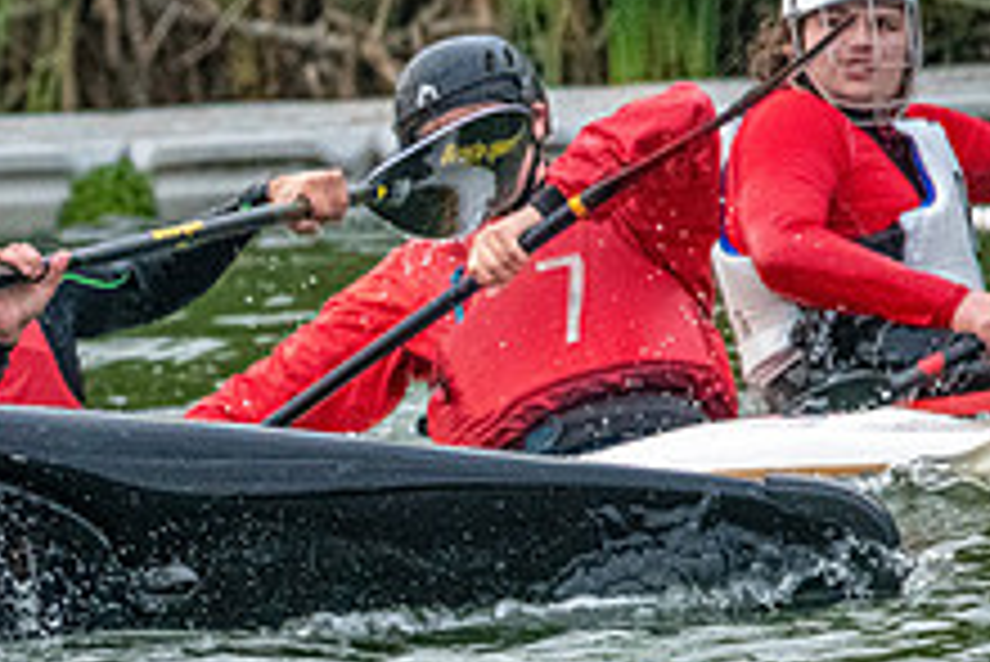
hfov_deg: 1.5
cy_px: 675
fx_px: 38084
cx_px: -360
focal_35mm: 1384
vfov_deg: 1.0
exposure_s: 1/2000
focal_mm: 400
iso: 5000
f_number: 5.6
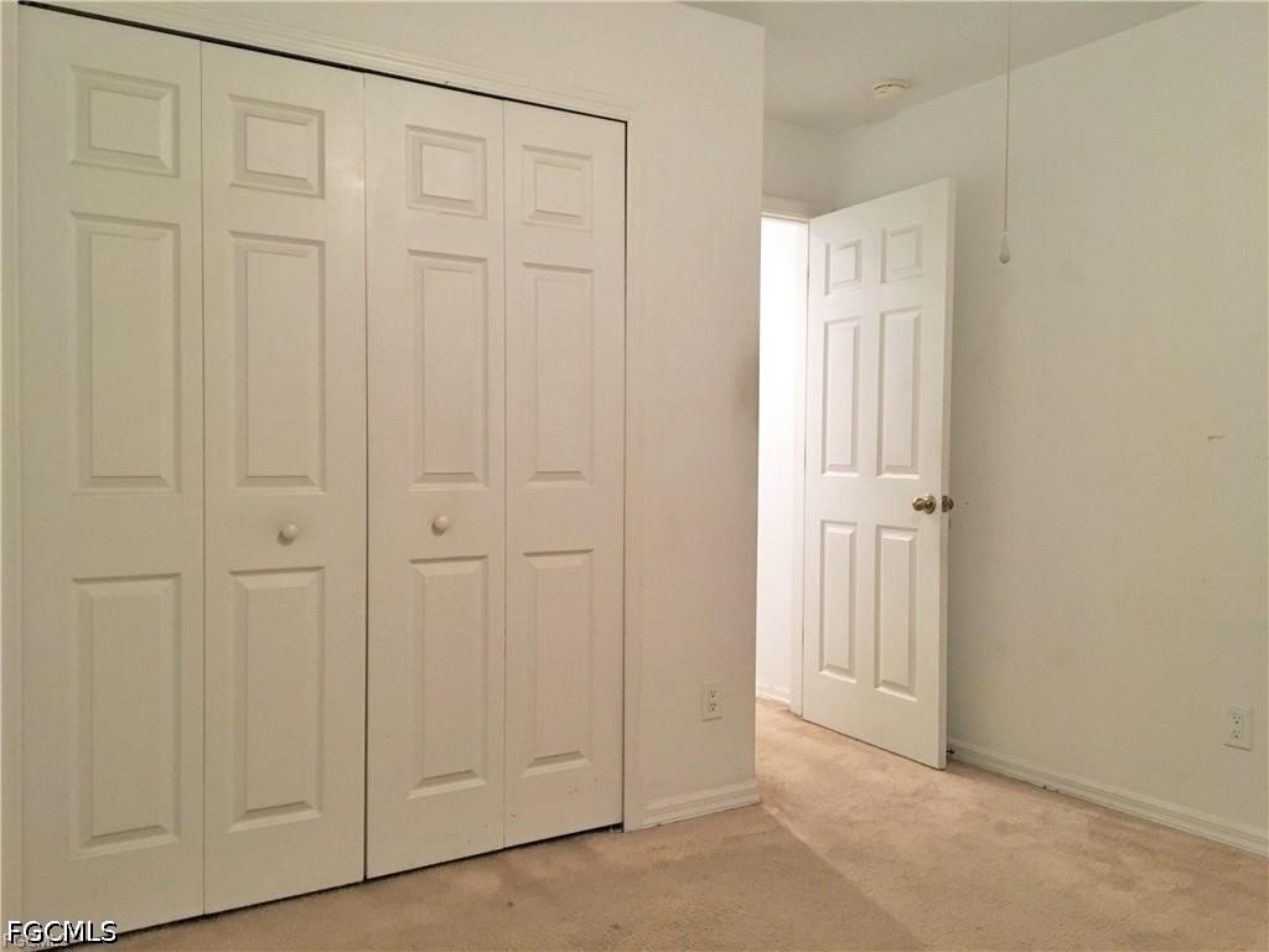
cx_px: 634
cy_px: 476
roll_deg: -1.0
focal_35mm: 29
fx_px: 1063
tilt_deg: -1.9
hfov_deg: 61.7
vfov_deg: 48.2
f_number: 2.2
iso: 200
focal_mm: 4.15
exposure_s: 1/17
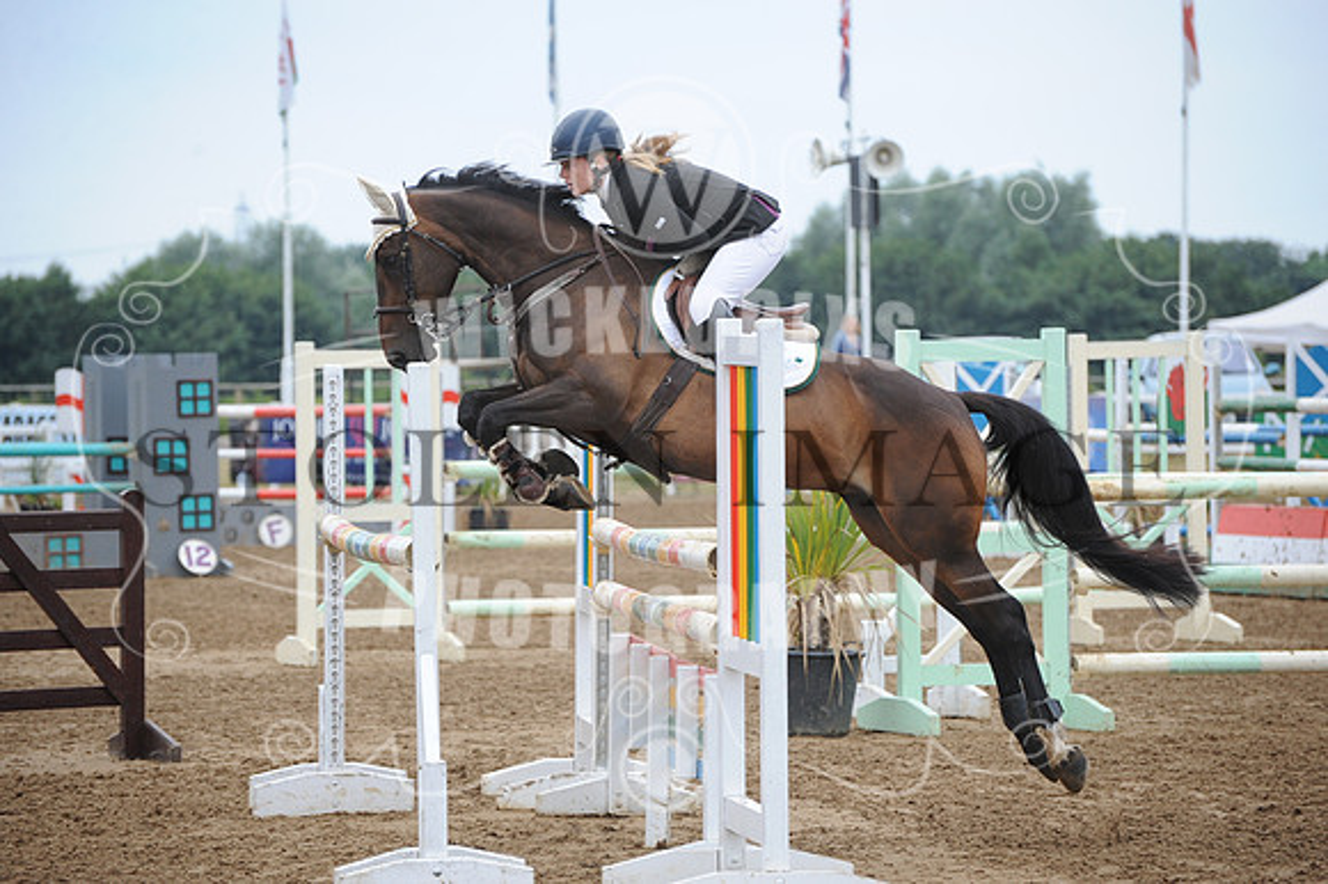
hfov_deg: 11.4
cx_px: 664
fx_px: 6636
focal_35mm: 180
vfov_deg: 7.6
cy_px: 442
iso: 1000
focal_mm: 180
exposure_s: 1/1000
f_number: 5.6
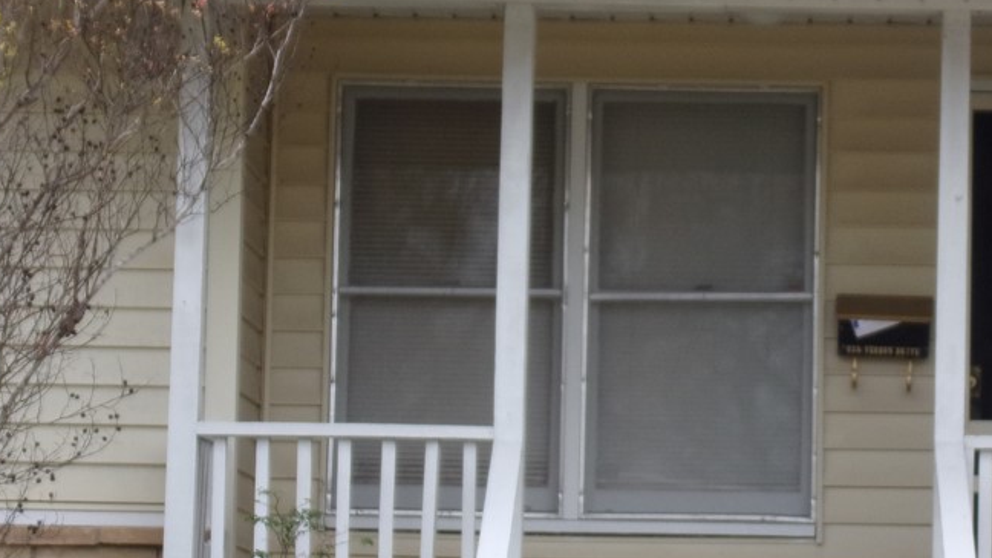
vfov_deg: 7.8
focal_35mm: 155
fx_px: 4076
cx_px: 690
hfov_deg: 13.8
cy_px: 350
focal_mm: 16.2
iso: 80
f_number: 5
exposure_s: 1/70
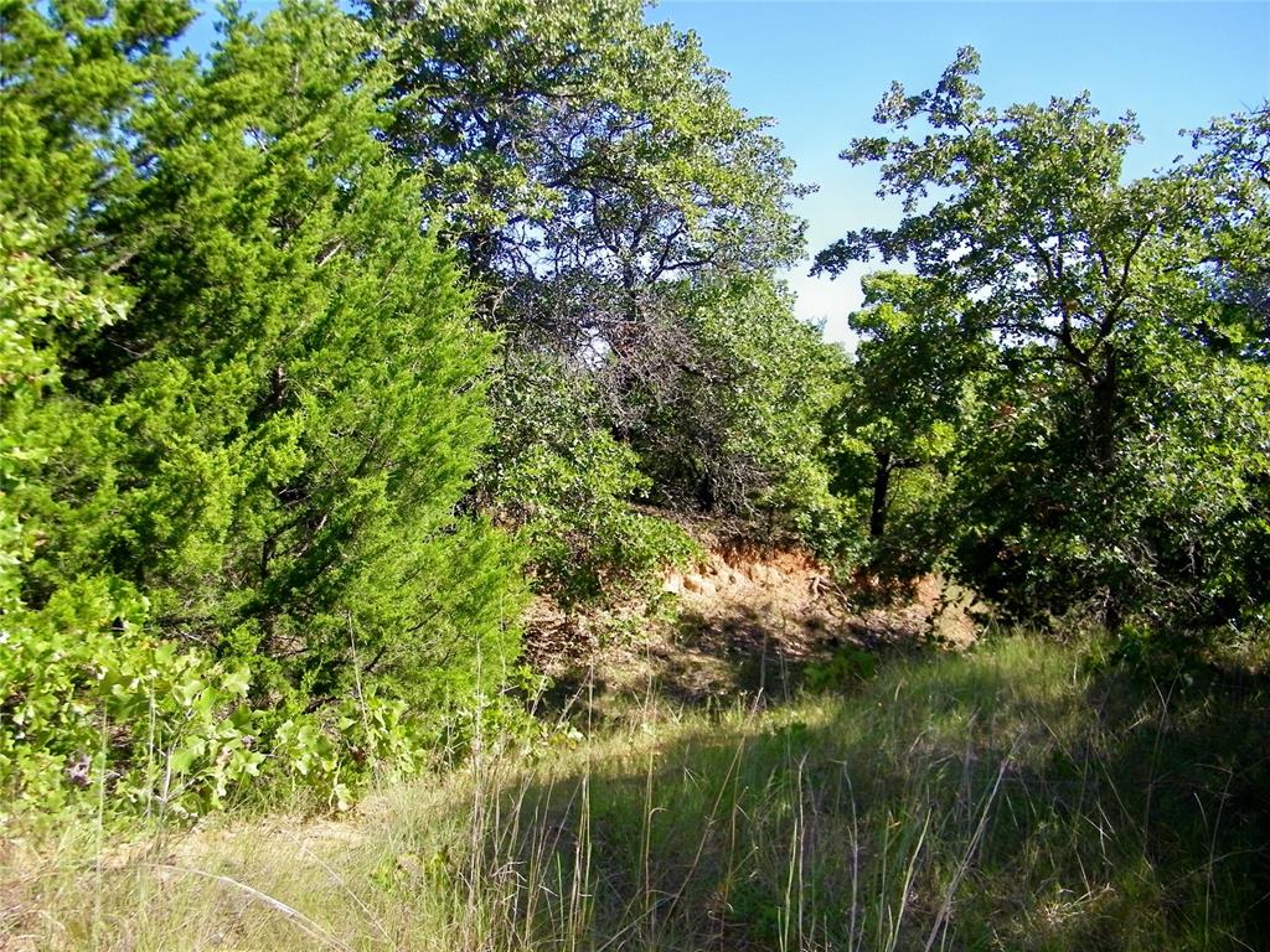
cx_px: 635
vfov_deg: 49.7
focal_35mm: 28
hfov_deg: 63.4
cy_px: 476
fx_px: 1027
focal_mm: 5
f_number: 7
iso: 80
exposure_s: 1/125
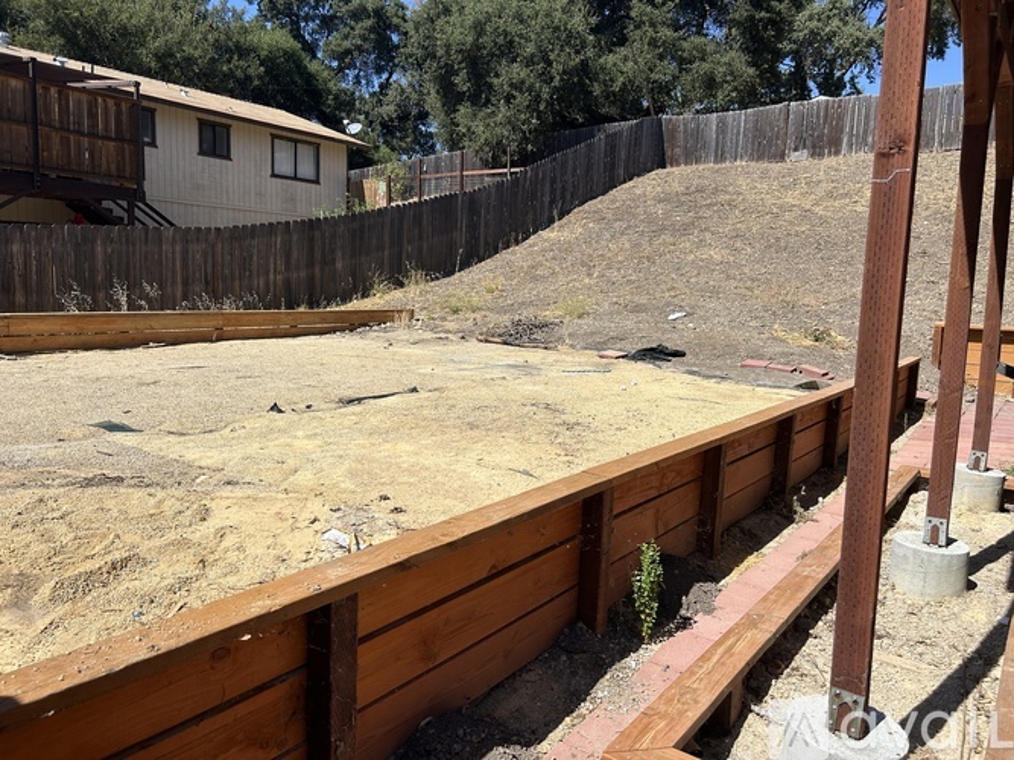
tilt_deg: -6.1
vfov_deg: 53.0
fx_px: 761
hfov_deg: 67.3
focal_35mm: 26
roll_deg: -1.1
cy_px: 380
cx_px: 507
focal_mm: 5.7
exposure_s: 1/5319
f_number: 1.5
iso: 50
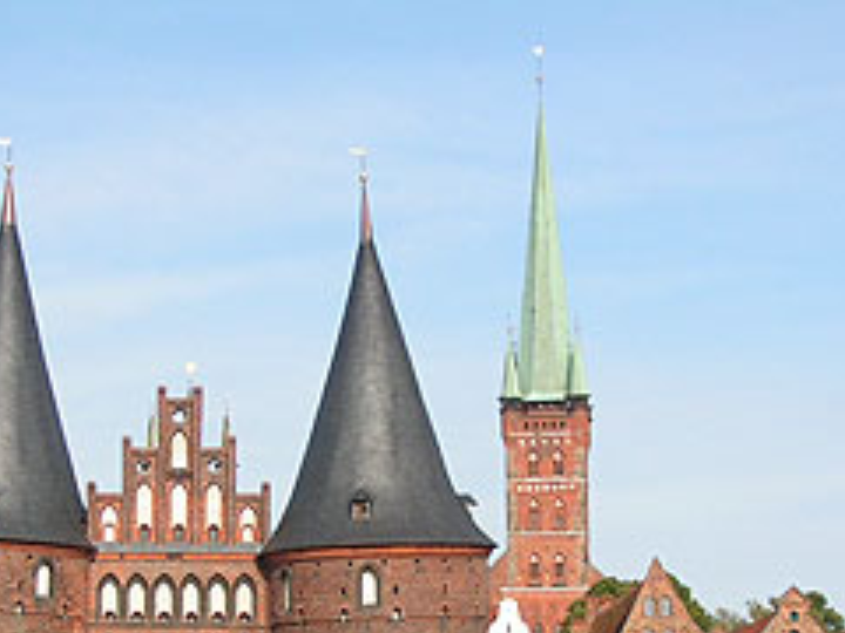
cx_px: 437
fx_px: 2246
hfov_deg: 21.3
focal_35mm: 92
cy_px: 535
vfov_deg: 15.9
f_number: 3.5
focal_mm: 8.2
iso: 50
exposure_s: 1/800
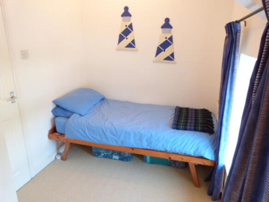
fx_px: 194
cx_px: 134
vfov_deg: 54.9
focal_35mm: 25
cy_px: 101
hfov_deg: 69.4
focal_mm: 4.5
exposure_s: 1/50
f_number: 2.8
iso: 400
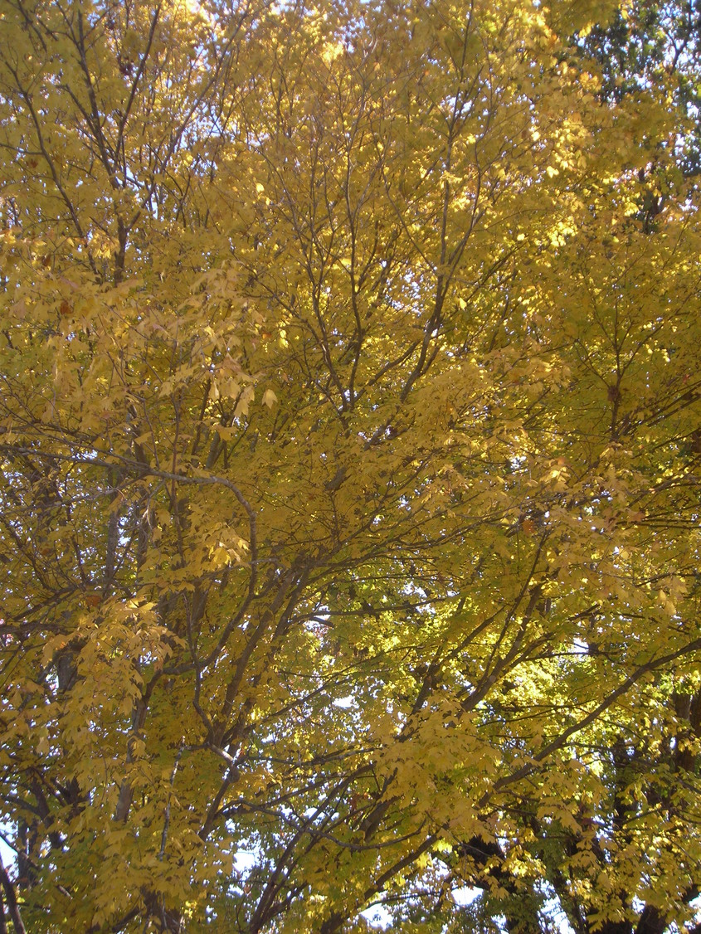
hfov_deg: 37.7
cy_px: 467
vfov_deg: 49.0
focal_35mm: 38
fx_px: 1026
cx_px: 350
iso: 75
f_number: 3.2
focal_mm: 6.3
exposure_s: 1/144
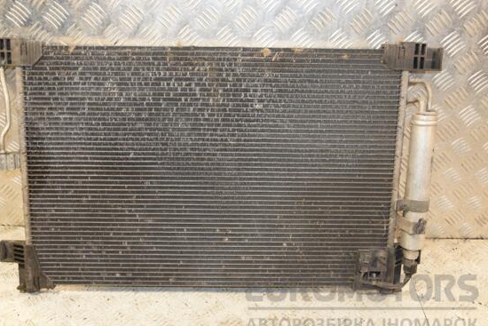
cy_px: 170
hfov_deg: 53.1
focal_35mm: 36
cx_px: 229
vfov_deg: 36.9
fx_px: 488
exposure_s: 1/125
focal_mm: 22
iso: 800
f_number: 5
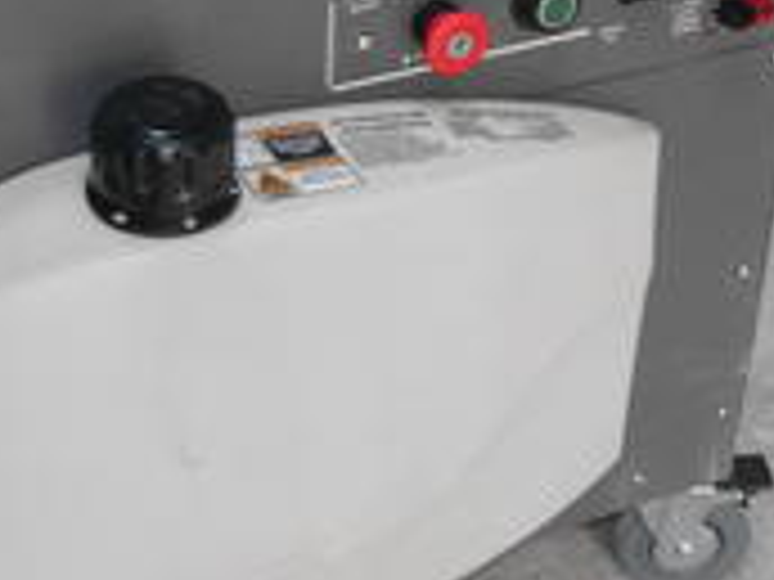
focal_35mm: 93
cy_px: 184
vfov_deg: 15.9
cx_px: 108
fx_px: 2079
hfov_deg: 20.7
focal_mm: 20
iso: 3200
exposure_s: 1/160
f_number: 6.3
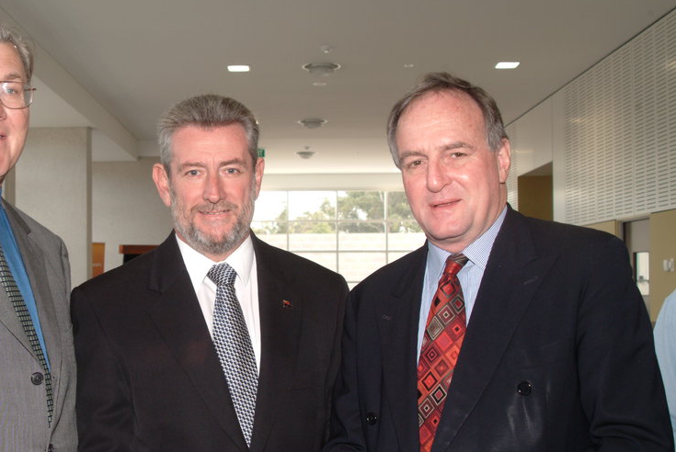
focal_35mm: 49
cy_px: 260
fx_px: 921
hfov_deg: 39.8
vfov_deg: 27.6
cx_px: 223
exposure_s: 1/60
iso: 400
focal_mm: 24
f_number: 6.7
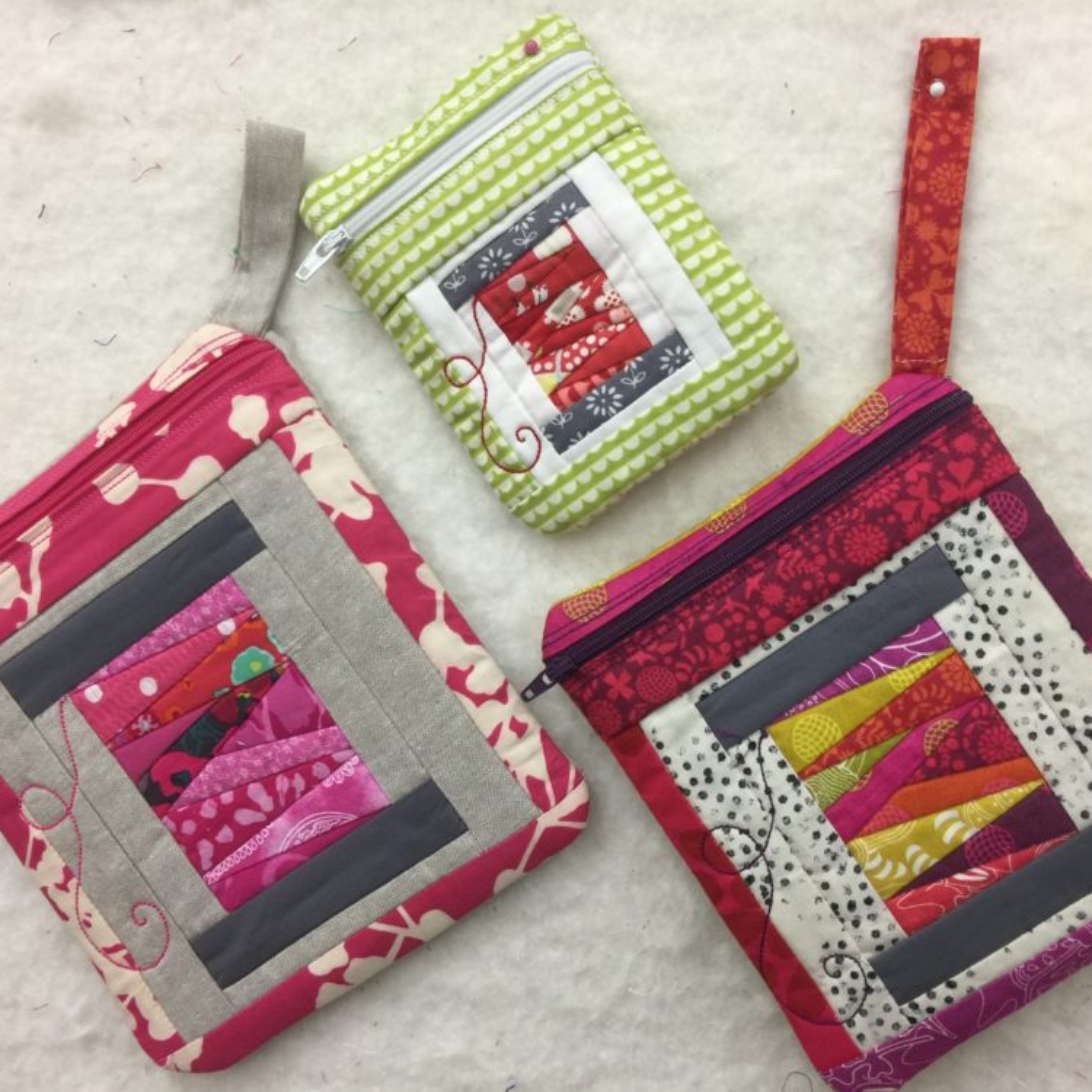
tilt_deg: -6.8
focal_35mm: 35
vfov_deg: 47.2
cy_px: 553
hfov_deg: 47.2
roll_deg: -1.3
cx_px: 550
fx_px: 1249
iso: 32
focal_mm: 4.15
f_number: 2.2
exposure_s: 1/15
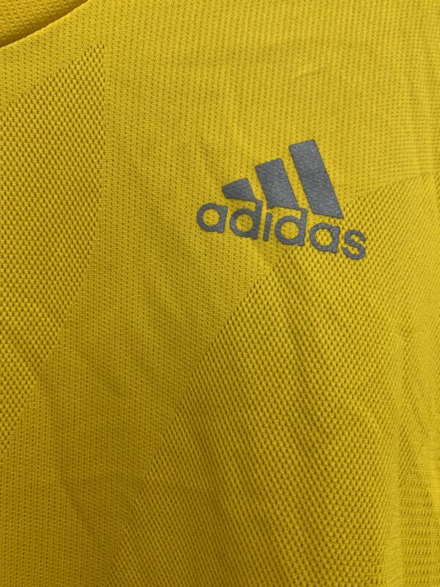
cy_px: 294
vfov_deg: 61.7
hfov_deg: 48.2
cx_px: 220
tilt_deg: -1.3
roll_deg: +0.1
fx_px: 491
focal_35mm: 29
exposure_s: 1/50
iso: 80
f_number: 1.8
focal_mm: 3
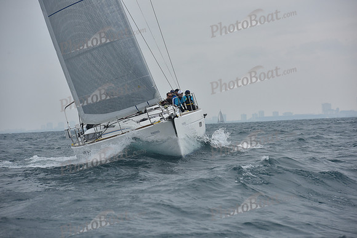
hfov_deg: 10.3
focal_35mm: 200
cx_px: 178
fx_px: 1984
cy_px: 119
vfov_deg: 6.9
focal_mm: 200
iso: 250
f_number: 8
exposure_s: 1/800
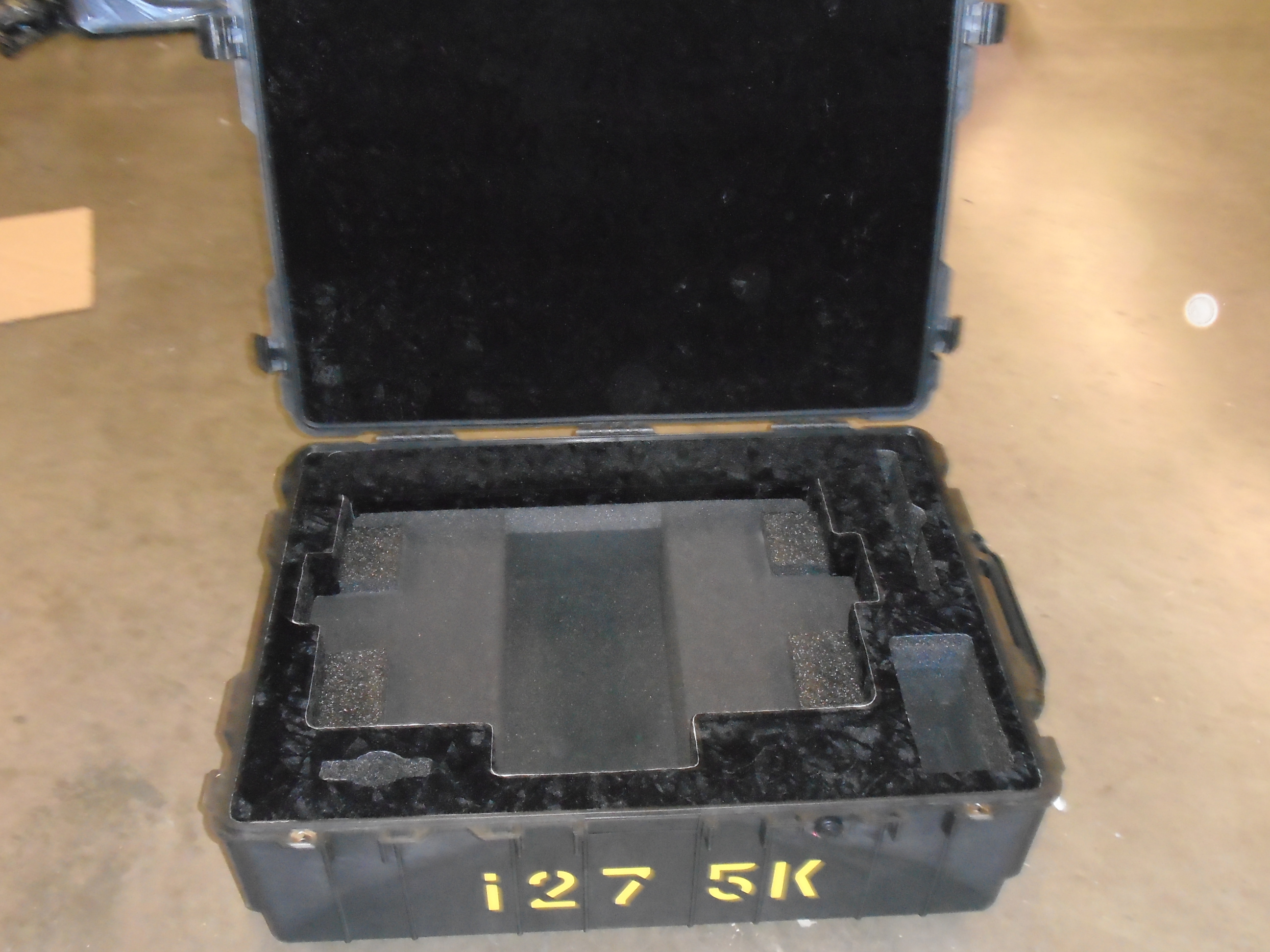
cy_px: 476
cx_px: 635
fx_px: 1321
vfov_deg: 39.7
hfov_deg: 51.4
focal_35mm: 36
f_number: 3.8
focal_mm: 6.4
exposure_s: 1/40
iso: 800
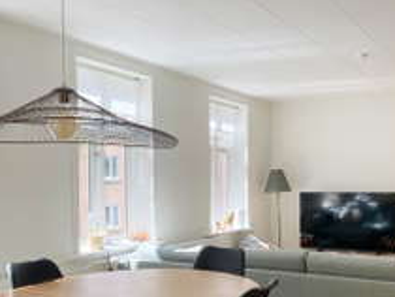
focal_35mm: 46
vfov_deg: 31.1
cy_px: 214
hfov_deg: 41.1
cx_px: 228
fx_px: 526
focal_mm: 4.25
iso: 32
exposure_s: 1/337
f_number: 1.8
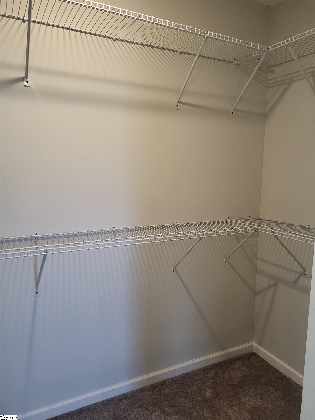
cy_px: 210
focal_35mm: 26
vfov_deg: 67.3
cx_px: 158
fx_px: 315
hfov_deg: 53.1
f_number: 1.8
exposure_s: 1/120
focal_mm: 5.4
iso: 320
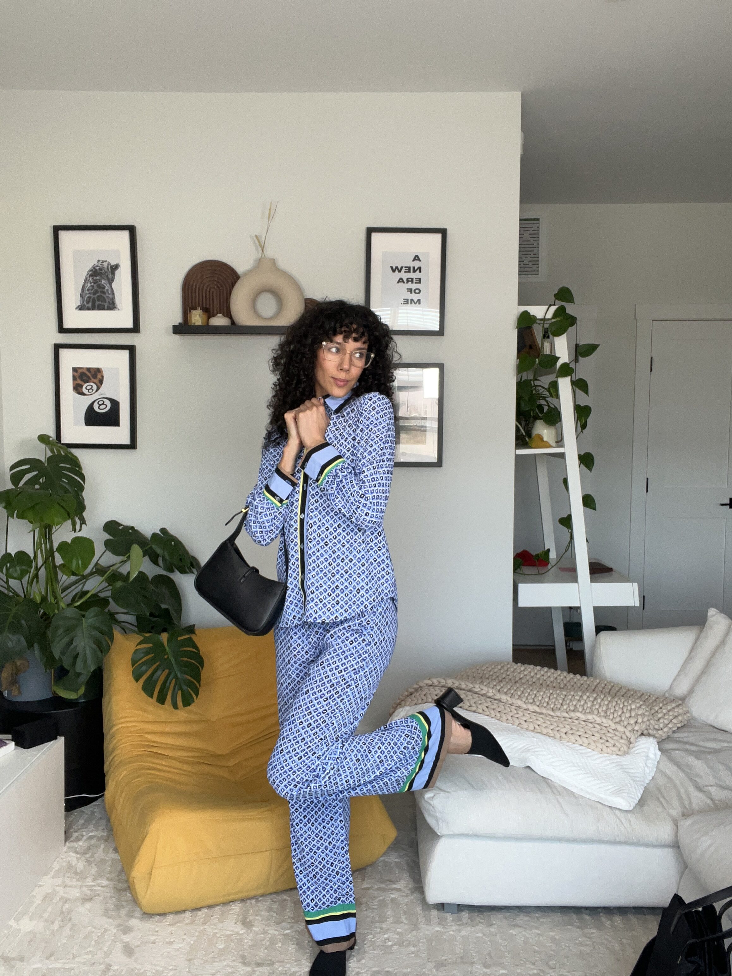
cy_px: 488
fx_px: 846
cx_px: 366
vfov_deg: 60.0
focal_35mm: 30
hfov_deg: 46.8
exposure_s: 1/82
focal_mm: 2.71
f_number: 2.2
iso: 100
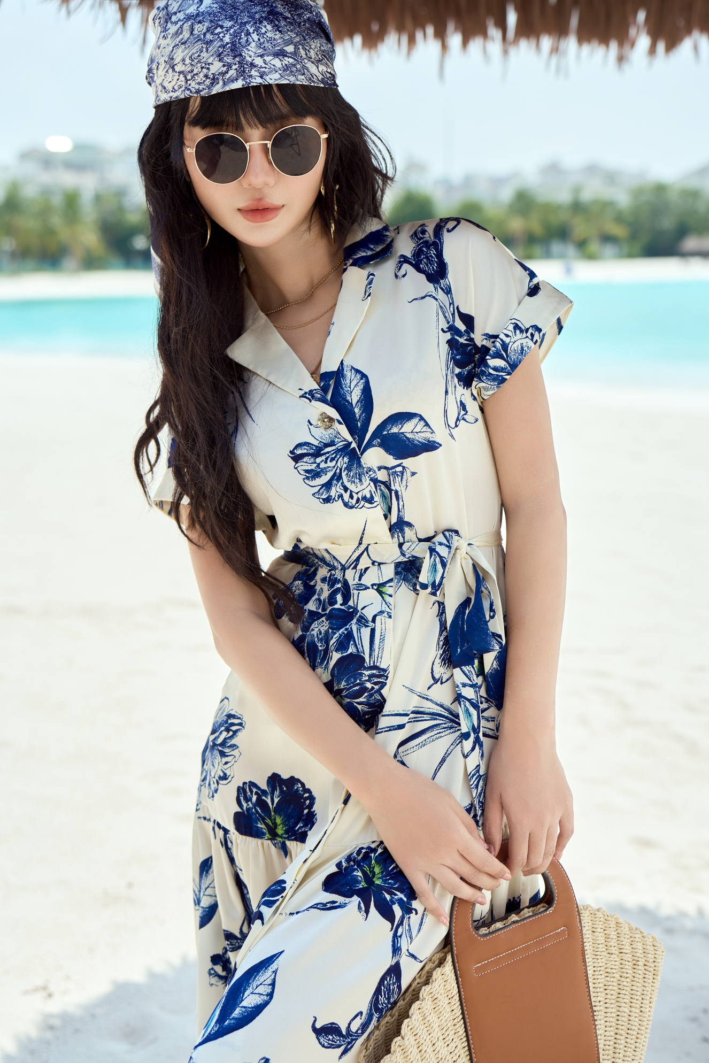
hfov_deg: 30.5
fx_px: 1299
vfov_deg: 44.5
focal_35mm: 44
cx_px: 354
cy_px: 532
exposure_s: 1/1000
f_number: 3.2
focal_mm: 44
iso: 100
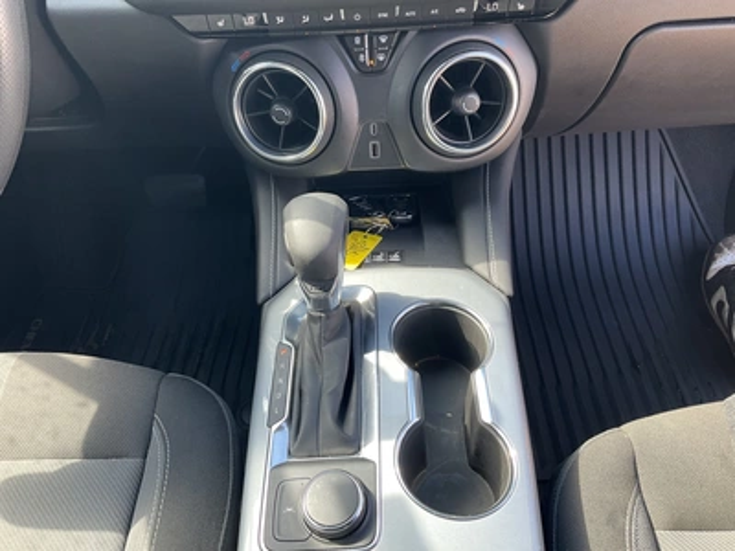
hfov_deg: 61.7
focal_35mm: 29
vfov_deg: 48.2
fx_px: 616
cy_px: 276
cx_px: 368
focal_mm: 3
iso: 50
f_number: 1.8
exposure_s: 1/122
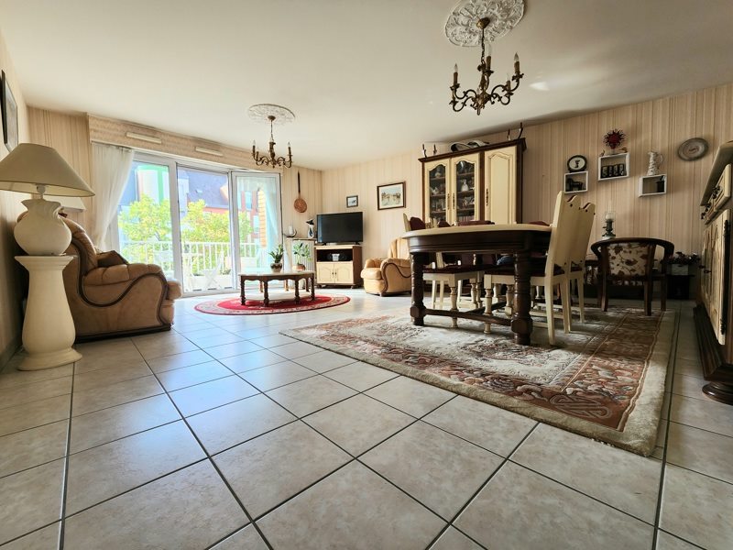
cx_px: 366
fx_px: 275
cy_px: 275
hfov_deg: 106.2
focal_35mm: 13
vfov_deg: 89.9
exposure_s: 1/60.2
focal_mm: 2.2
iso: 50
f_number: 2.2
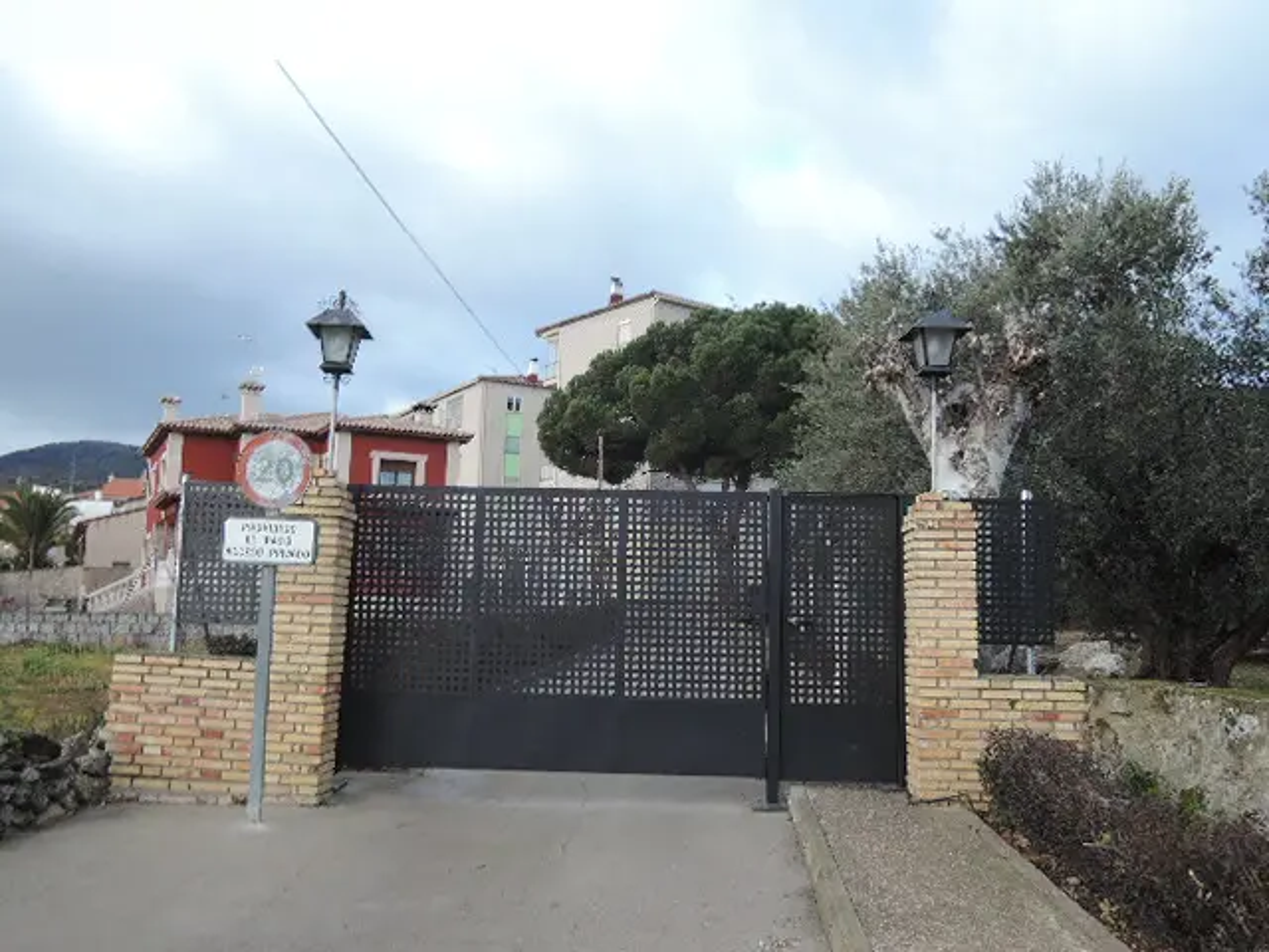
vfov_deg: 45.4
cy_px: 476
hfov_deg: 58.4
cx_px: 634
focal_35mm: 31
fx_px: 1136
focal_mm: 6.6
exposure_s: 1/30
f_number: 3.2
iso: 100
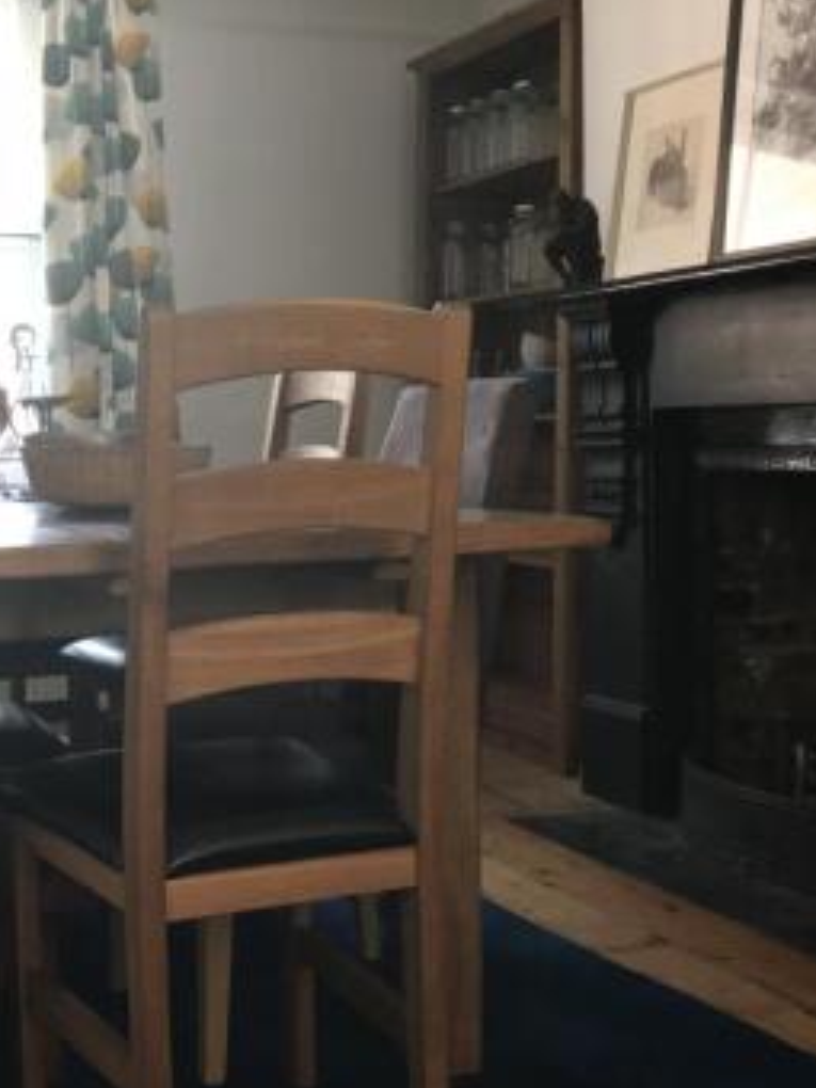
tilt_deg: -4.2
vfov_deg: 39.7
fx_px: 1509
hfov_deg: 29.6
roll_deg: +1.5
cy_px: 536
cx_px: 162
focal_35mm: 48
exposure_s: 1/33
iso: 64
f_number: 1.8
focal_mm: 3.99
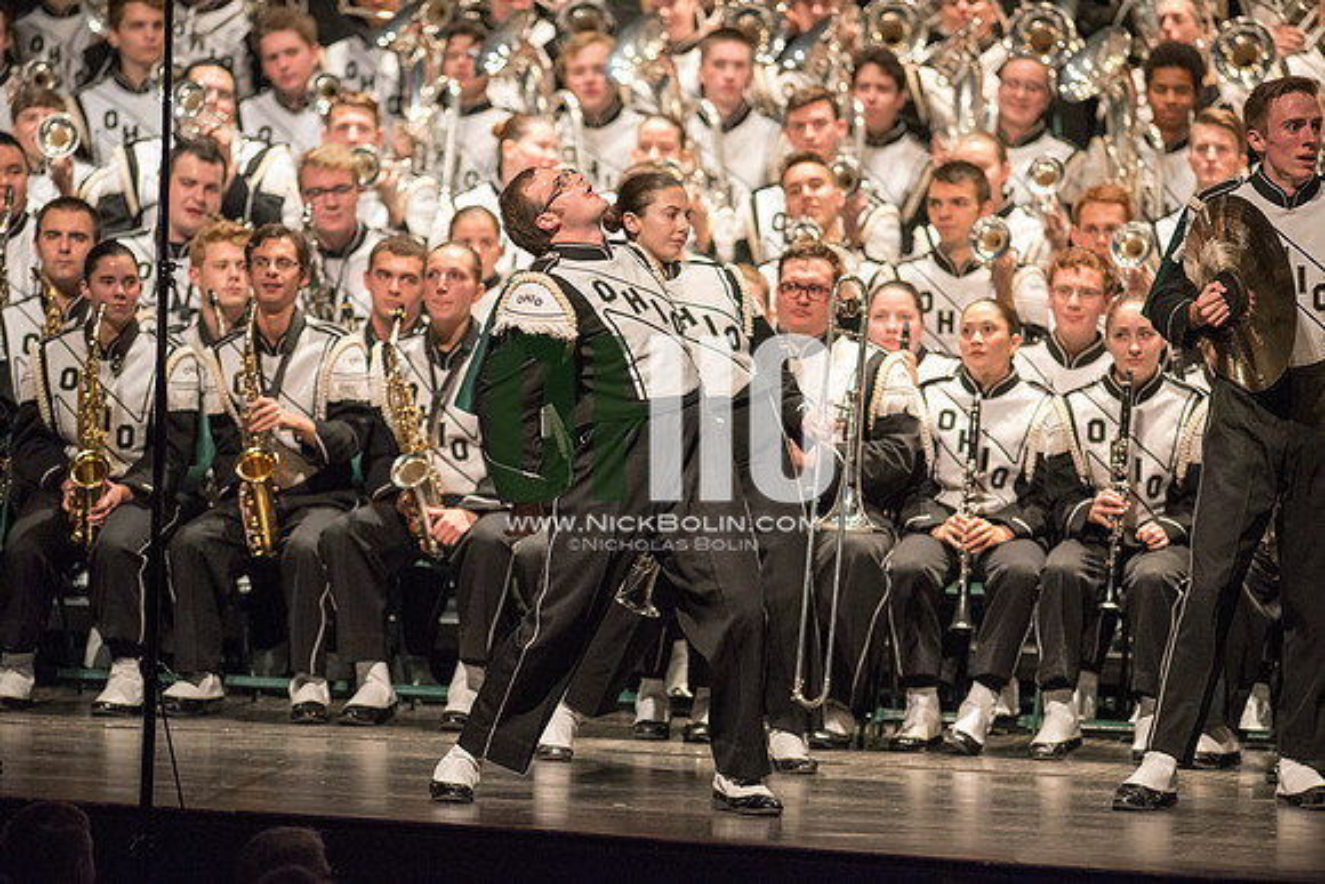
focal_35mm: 300
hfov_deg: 6.9
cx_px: 662
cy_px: 442
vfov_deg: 4.6
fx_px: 11044
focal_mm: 300
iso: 4000
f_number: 2.8
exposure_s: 1/500
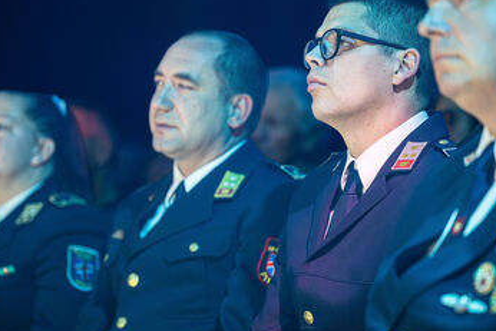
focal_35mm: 143
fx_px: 1971
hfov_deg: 14.3
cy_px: 150
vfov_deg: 9.6
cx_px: 261
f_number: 2.8
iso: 2800
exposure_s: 1/250
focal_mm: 110
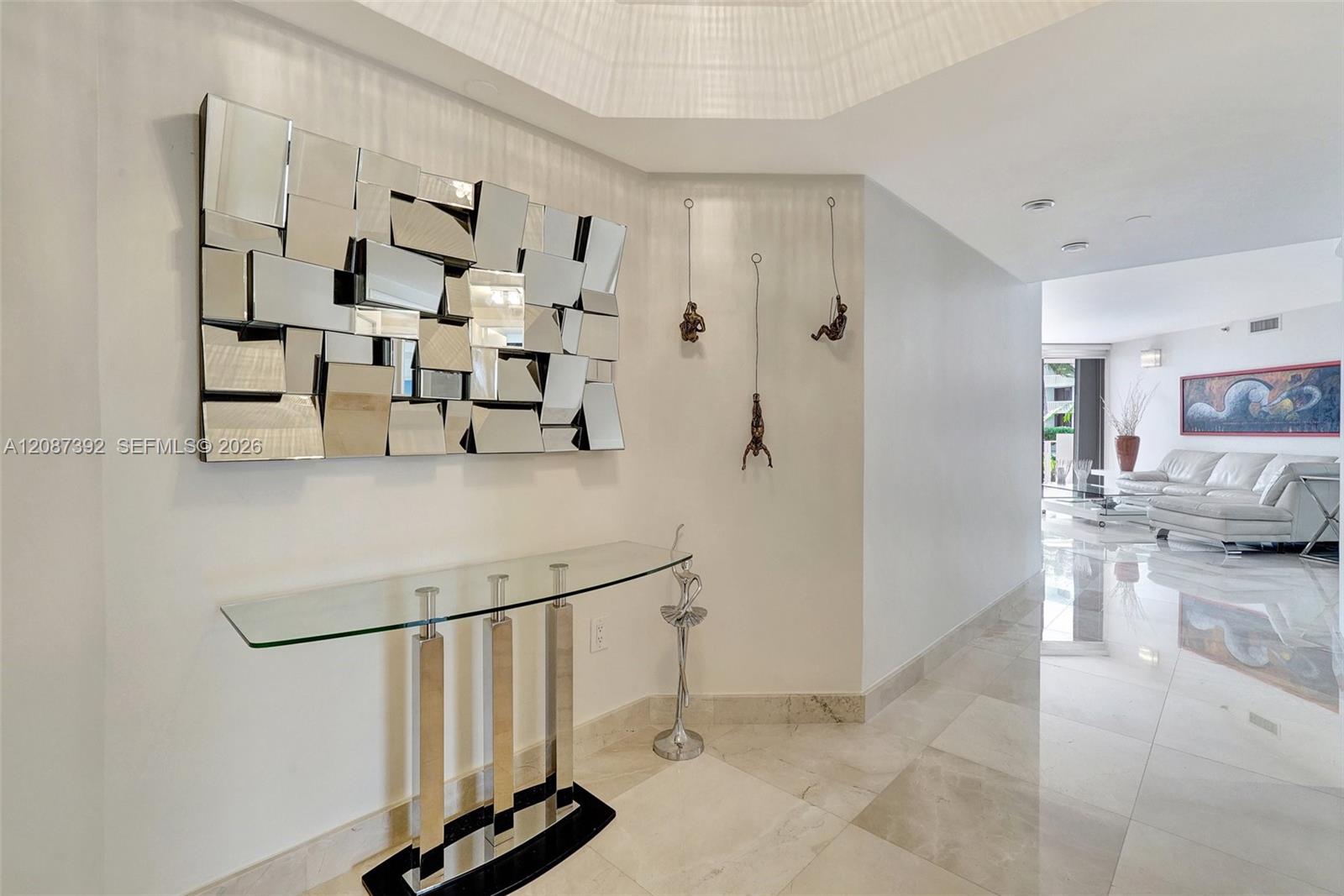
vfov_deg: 72.1
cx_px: 672
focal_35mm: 16
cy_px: 448
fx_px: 616
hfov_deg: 95.0
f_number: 13
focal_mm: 16.5
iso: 640
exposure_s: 1/6
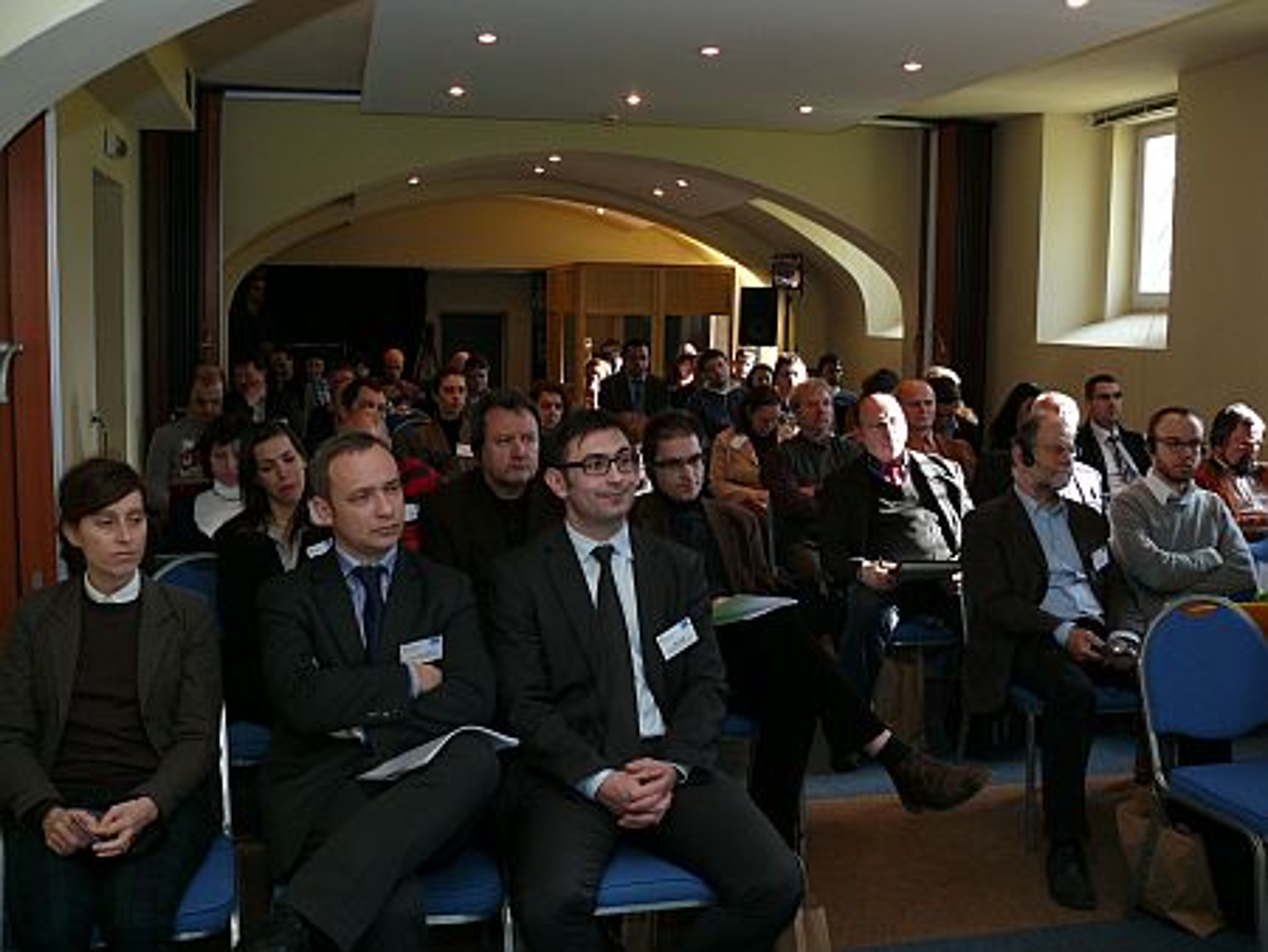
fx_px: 1283
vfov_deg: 40.7
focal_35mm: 35
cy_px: 476
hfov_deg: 52.6
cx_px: 634
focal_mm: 7.4
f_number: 2.8
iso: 100
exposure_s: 1/30
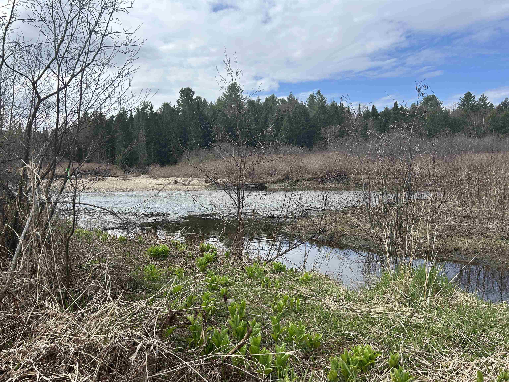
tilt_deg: -4.2
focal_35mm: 26
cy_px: 191
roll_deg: +0.9
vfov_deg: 53.1
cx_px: 254
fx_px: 382
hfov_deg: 67.3
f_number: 1.5
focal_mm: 5.7
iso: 50
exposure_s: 1/2994
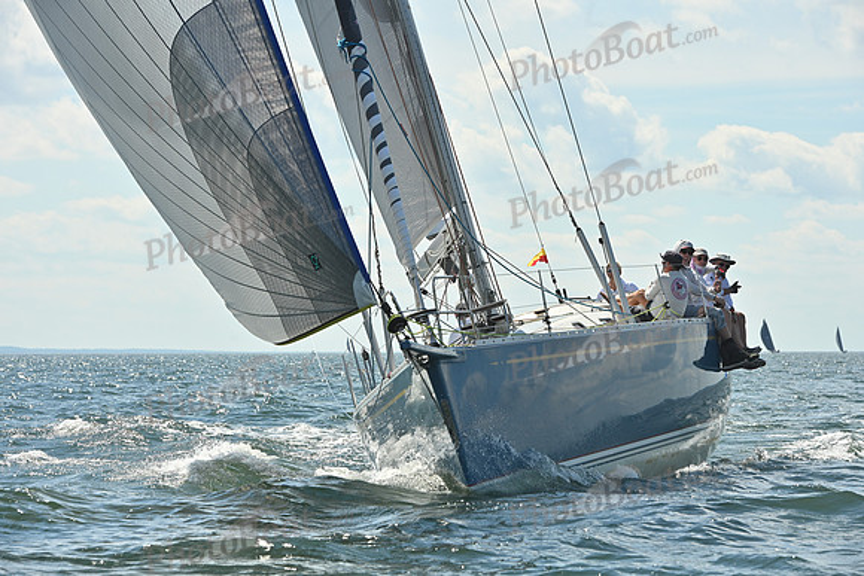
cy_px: 288
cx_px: 432
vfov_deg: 9.5
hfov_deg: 14.2
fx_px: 3481
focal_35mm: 145
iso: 250
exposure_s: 1/1000
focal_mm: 145
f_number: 10
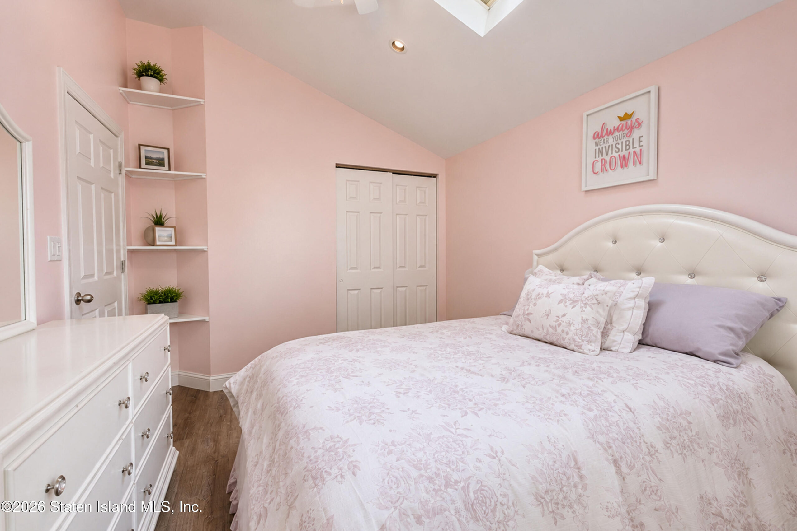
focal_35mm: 15
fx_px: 332
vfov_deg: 77.3
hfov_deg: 100.4
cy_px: 266
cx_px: 398
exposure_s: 1/50
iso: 2000
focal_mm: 10
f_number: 6.4
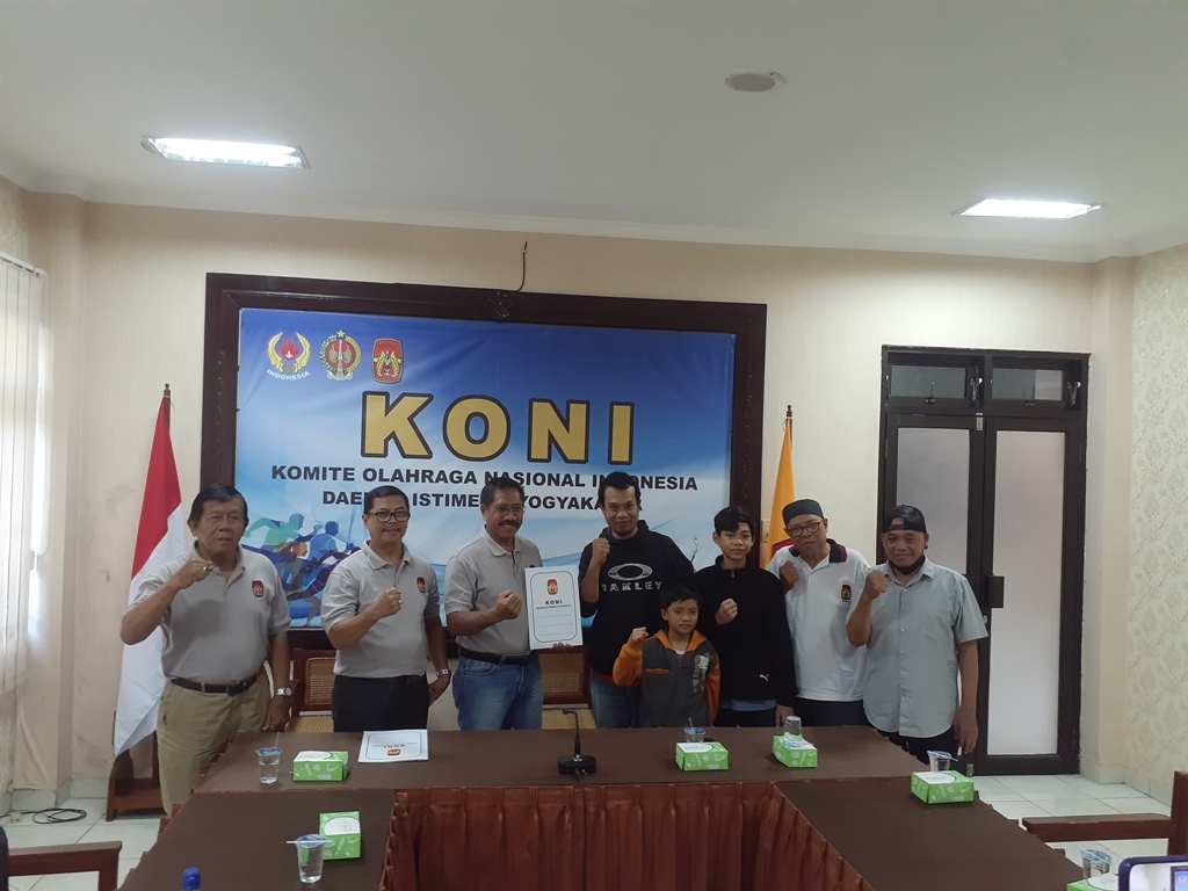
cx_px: 594
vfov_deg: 51.4
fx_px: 927
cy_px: 446
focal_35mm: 27
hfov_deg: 65.3
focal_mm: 3.6
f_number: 1.9
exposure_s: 1/25
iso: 250
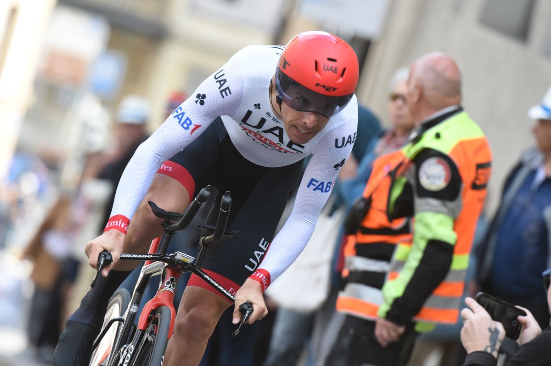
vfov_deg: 3.4
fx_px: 6115
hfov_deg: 5.2
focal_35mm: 400
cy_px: 183
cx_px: 276
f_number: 6.3
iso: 2000
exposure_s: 1/1250
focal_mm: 400
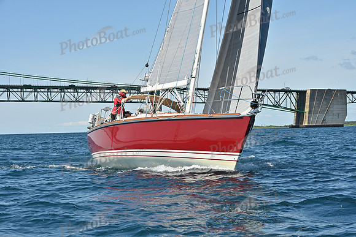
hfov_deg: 24.8
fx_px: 811
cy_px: 118
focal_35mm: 82
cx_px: 178
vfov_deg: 16.7
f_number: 9
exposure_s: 1/1000
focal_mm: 82
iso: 320
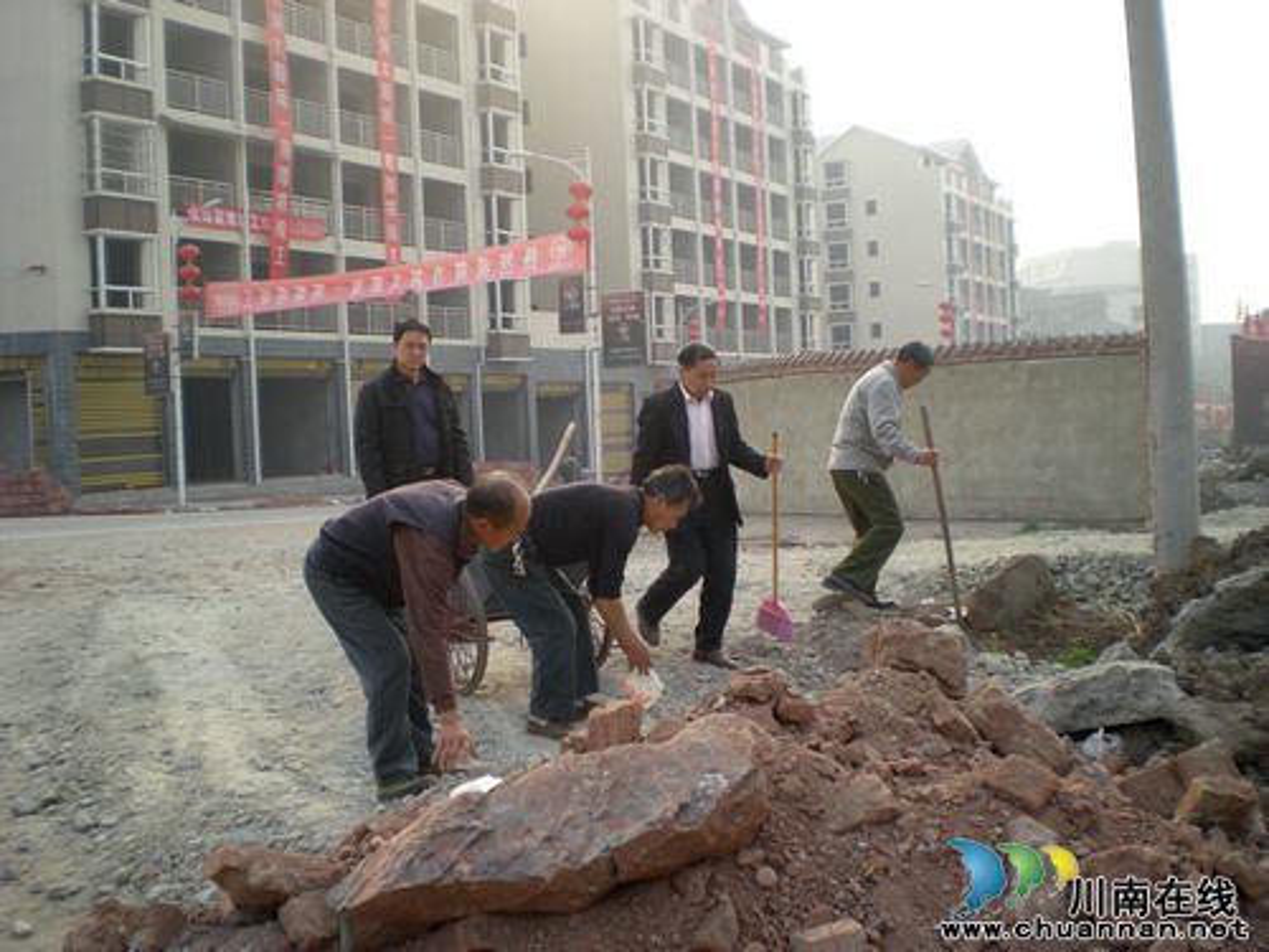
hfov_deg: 49.0
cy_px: 476
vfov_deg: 37.7
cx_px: 634
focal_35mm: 38
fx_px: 1393
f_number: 3.1
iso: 50
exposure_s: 1/200
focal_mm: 6.3
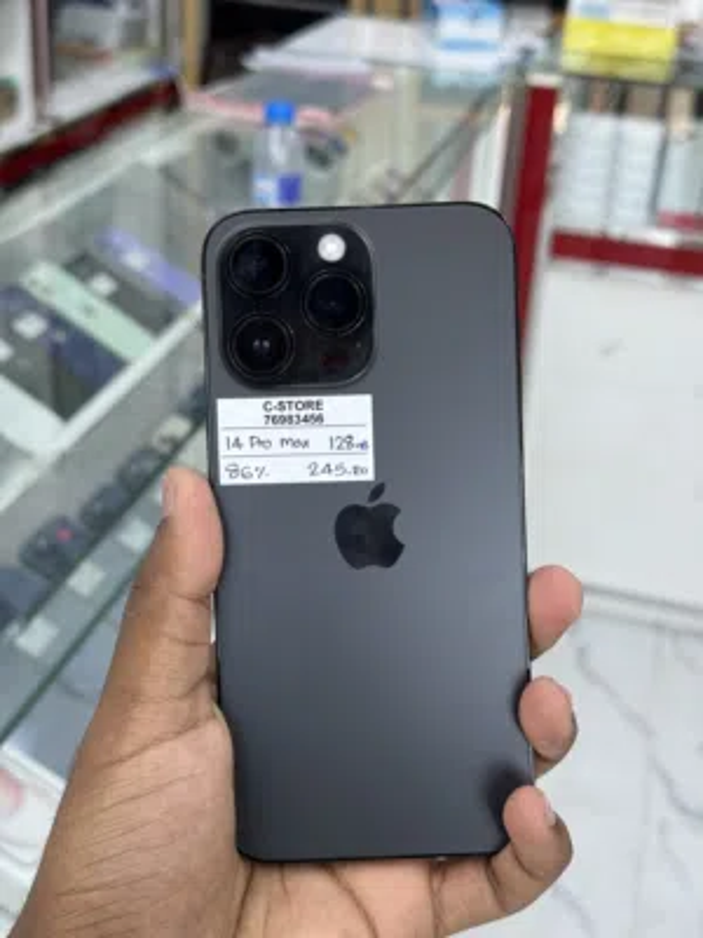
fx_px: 1300
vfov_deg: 39.7
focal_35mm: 48
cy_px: 469
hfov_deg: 30.3
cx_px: 352
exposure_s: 1/379
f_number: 1.78
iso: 64
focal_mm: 6.76
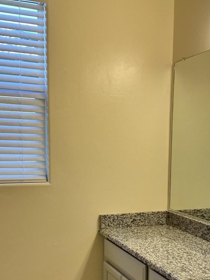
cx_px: 117
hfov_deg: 30.9
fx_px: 380
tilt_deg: -4.8
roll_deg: -1.2
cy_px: 184
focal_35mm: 47
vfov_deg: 40.0
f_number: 1.78
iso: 64
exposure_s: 1/133
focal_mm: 6.86
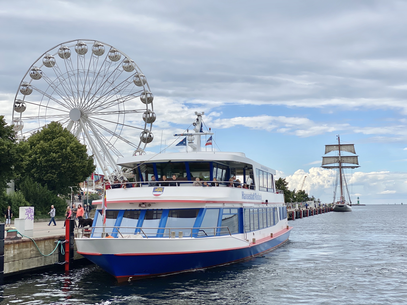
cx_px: 204
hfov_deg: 36.8
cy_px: 152
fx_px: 611
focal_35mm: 52
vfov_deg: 28.0
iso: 20
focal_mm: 6
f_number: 2
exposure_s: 1/1916
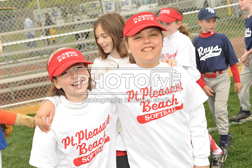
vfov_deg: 19.4
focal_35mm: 70
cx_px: 126
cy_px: 84
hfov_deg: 28.9
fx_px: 490
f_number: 8
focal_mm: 70
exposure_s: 1/250
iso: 400
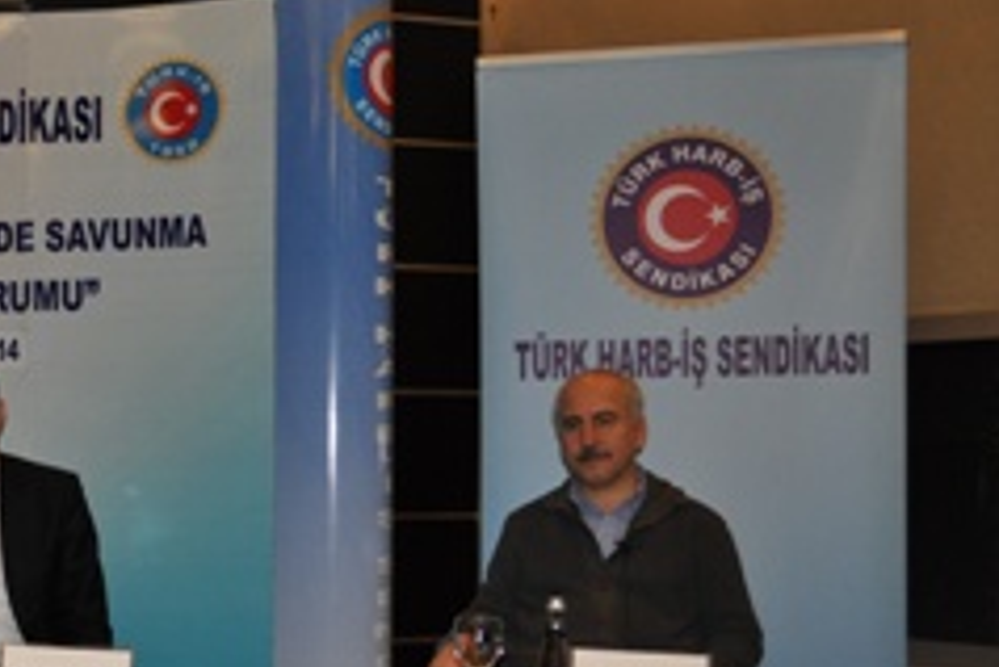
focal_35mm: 62
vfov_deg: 21.7
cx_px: 76
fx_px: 1721
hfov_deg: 30.7
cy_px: 512
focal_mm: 22
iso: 800
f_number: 4
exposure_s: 1/60
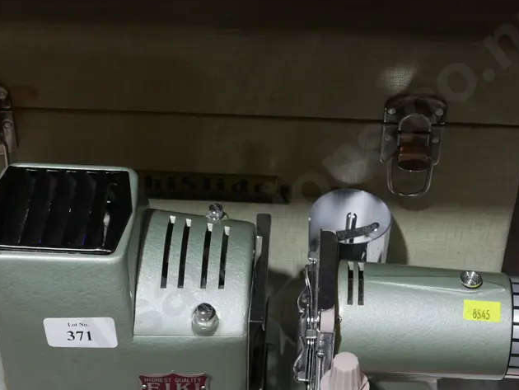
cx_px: 213
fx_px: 1365
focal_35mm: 91
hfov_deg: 21.5
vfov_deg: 16.2
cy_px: 265
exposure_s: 1/60
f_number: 5.3
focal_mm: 28
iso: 800
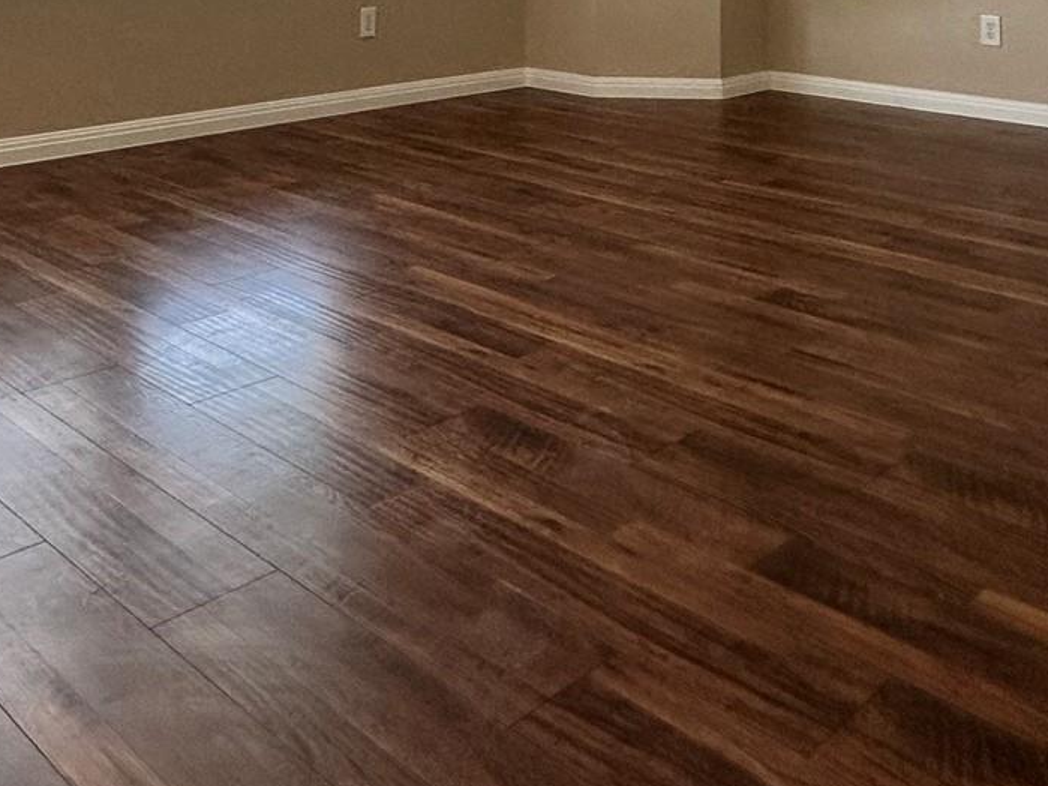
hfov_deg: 45.7
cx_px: 459
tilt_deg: +3.2
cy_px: -176
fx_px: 1241
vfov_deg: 29.7
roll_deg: -0.4
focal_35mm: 41
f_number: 2.2
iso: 160
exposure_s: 1/120
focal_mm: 2.22
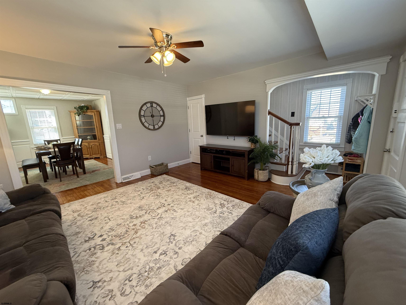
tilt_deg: -12.1
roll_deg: +1.9
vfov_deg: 85.7
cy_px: 152
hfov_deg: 102.1
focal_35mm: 14
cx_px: 203
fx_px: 164
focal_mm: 2.22
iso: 250
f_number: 2.2
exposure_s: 1/60
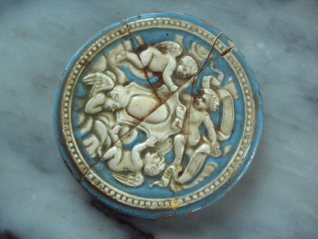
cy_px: 120
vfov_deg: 36.9
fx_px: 359
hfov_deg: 47.8
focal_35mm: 39
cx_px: 159
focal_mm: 8
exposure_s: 1/72.5
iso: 200
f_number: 2.8
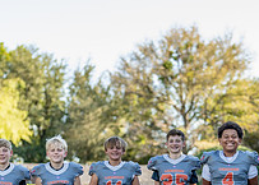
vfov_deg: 8.8
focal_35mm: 161
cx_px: 214
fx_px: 1184
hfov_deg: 12.4
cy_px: 257
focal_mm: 50
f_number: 1.6
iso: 100
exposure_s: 1/640
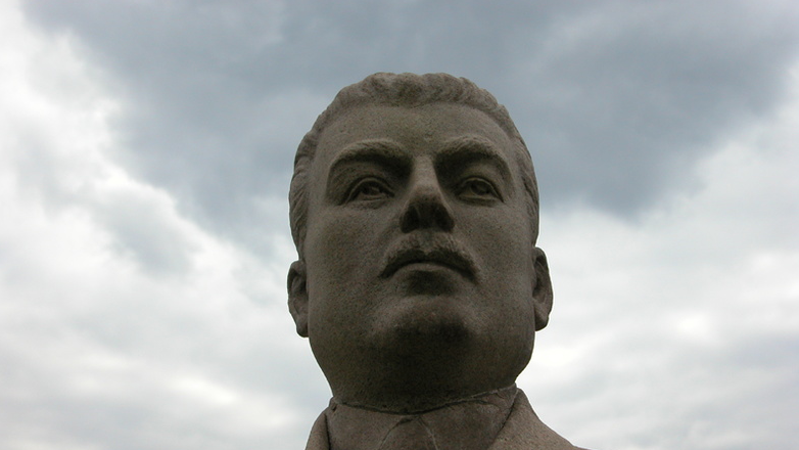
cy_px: 300
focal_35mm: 64
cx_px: 395
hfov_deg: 32.8
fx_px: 1356
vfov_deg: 18.8
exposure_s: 1/726
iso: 100
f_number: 3.9
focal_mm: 14.7
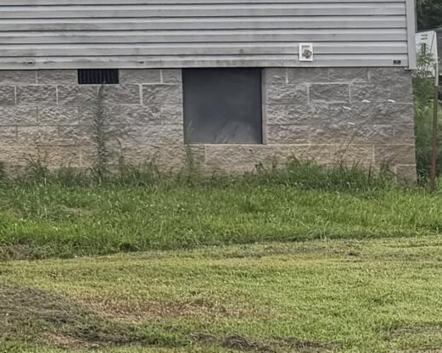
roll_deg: +0.8
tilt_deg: +3.3
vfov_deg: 11.4
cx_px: -755
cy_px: 96
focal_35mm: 135
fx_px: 1765
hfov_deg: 11.0
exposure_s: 1/822
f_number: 1.78
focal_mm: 6.76
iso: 100
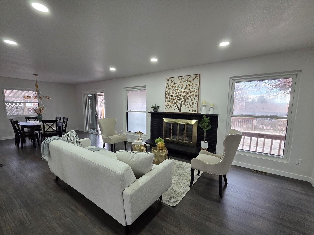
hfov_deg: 102.1
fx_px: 127
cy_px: 124
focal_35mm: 14
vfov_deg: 85.6
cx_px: 159
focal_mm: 2.2
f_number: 2.2
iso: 250
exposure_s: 1/120
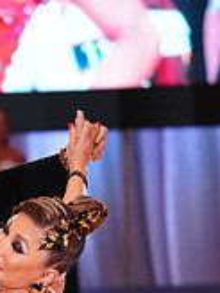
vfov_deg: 5.6
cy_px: 418
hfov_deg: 4.2
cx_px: -60
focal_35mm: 353
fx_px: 2991
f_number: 2.8
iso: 2500
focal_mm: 104
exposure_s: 1/640
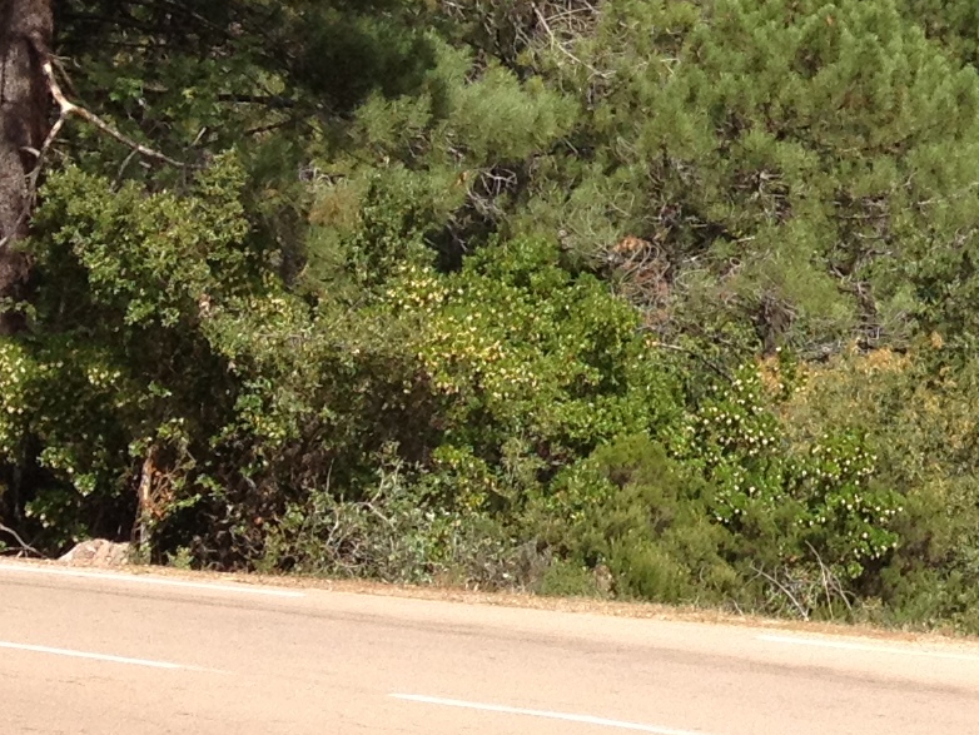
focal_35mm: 146
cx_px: 1753
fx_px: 4130
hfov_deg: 12.4
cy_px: -162
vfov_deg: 10.0
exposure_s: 1/1200
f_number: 2.4
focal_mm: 4.28
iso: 64
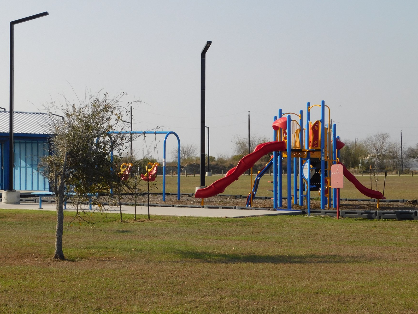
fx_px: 1135
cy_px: 163
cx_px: 175
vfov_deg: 15.7
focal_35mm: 94
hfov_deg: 20.8
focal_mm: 14.2
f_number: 4.4
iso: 125
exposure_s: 1/1000
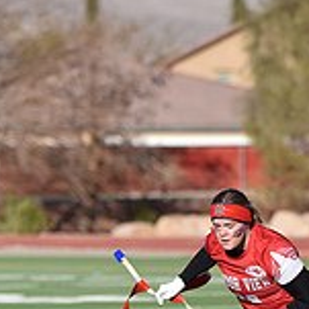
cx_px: 231
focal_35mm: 632
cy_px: 289
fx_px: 6383
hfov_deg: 2.8
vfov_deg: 2.8
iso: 140
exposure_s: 1/1000
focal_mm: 250
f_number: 5.6
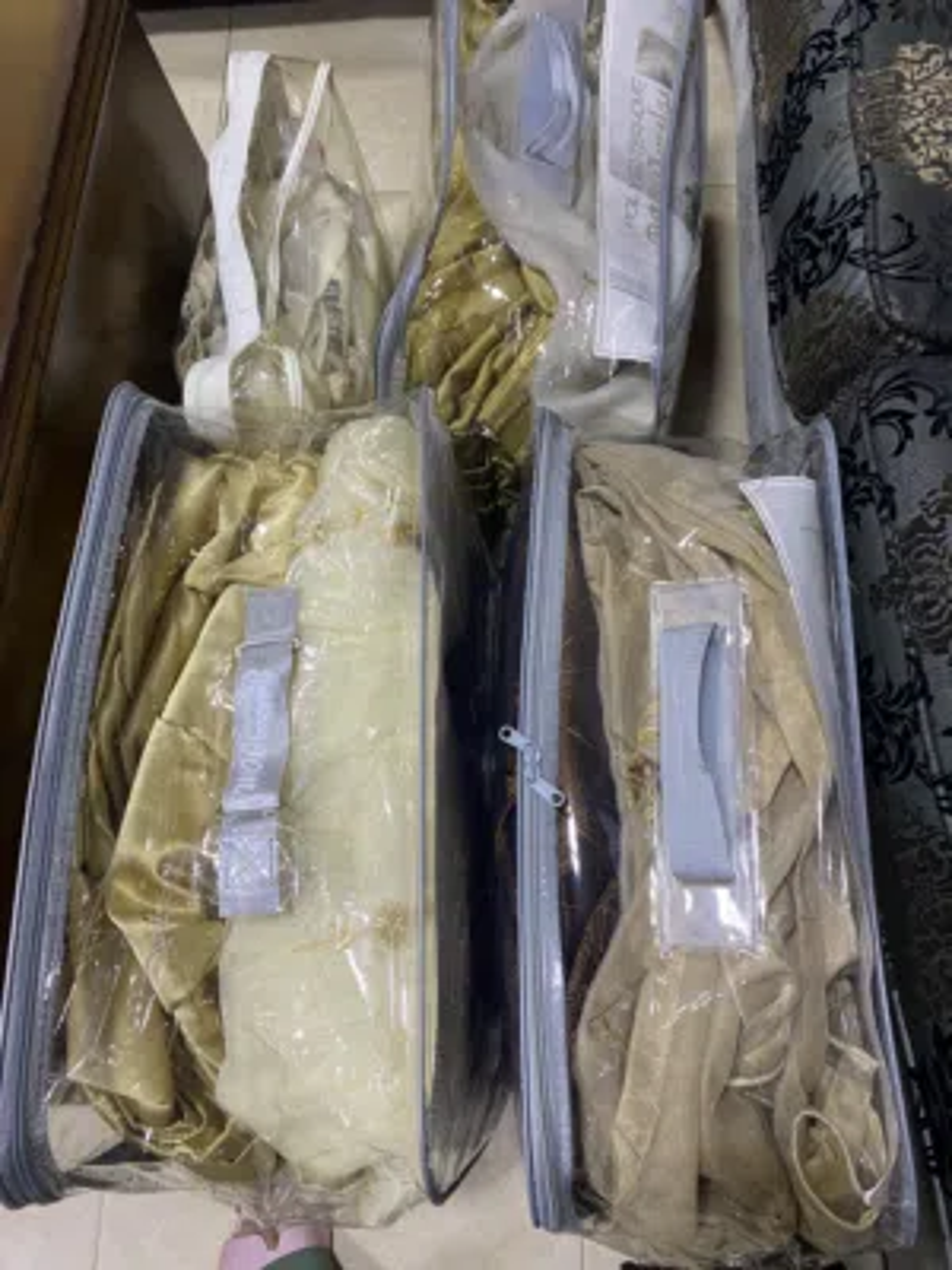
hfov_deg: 53.1
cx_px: 476
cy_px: 635
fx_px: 953
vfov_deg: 67.3
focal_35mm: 26
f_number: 1.8
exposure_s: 1/50
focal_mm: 4.25
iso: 125
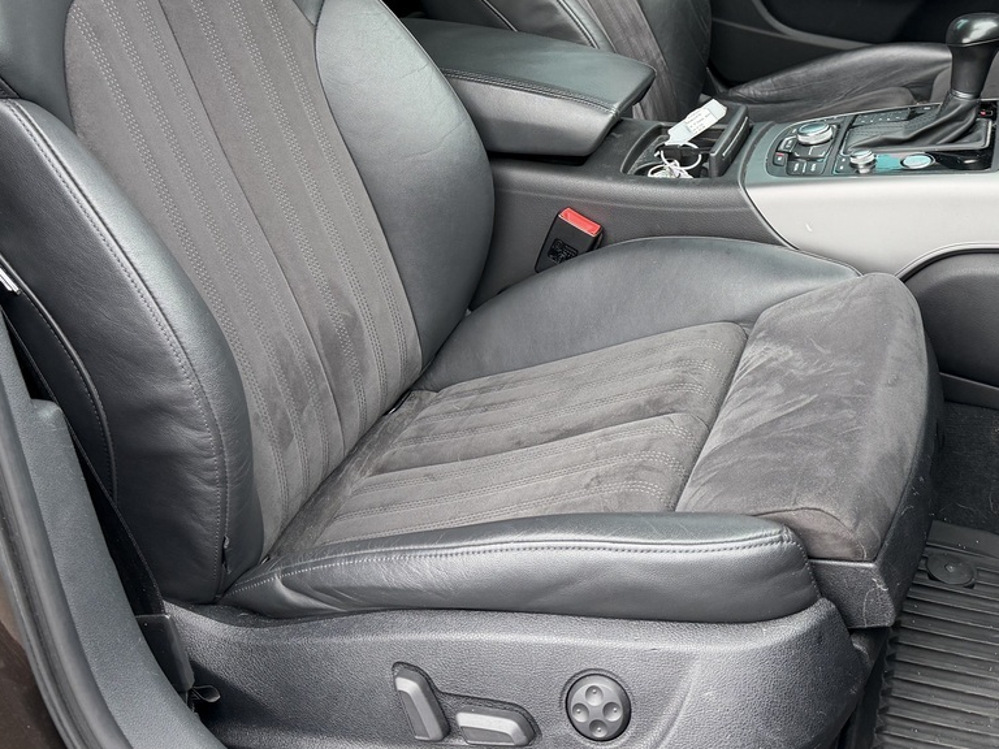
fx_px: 1299
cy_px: 96
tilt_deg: -16.5
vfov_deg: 30.9
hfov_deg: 41.9
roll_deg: +3.1
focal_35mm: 45
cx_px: 596
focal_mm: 6.76
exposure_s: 1/219
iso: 160
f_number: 1.78
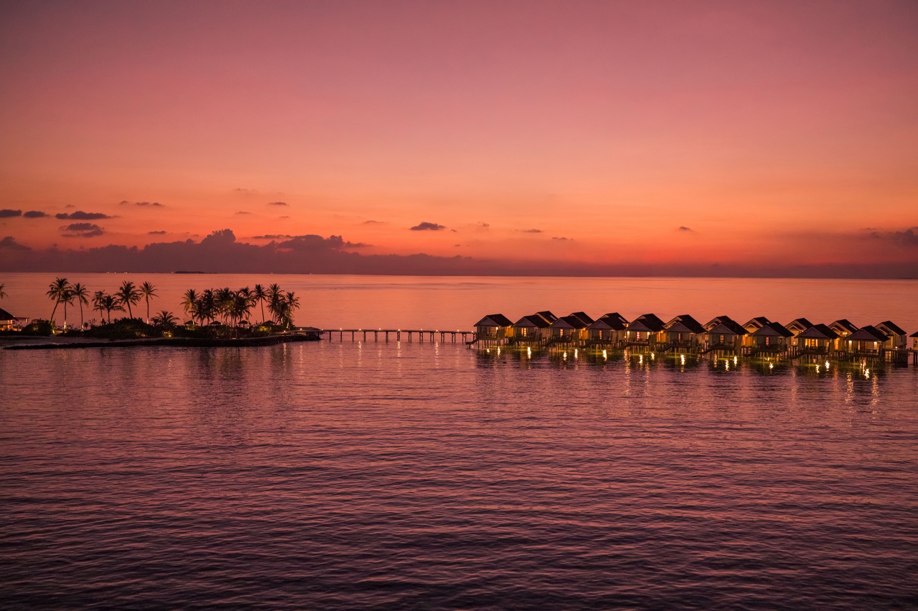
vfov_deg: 37.8
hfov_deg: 54.5
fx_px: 892
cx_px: 459
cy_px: 306
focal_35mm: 35
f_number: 3.5
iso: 25600
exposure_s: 1/160
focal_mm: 35
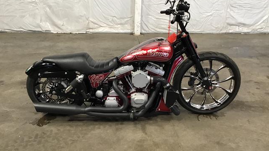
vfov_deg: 34.7
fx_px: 243
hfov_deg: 58.0
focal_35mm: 34
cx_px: 134
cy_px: 76
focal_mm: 3.3
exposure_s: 1/30
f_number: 2.4
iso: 80
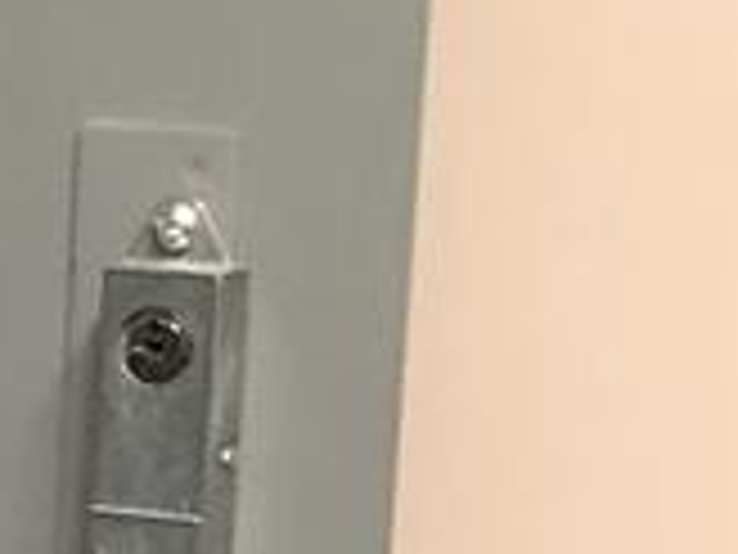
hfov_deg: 6.5
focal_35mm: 274
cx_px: -1570
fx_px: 5842
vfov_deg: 5.3
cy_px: 1031
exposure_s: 1/12
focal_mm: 3.99
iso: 100
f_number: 1.8
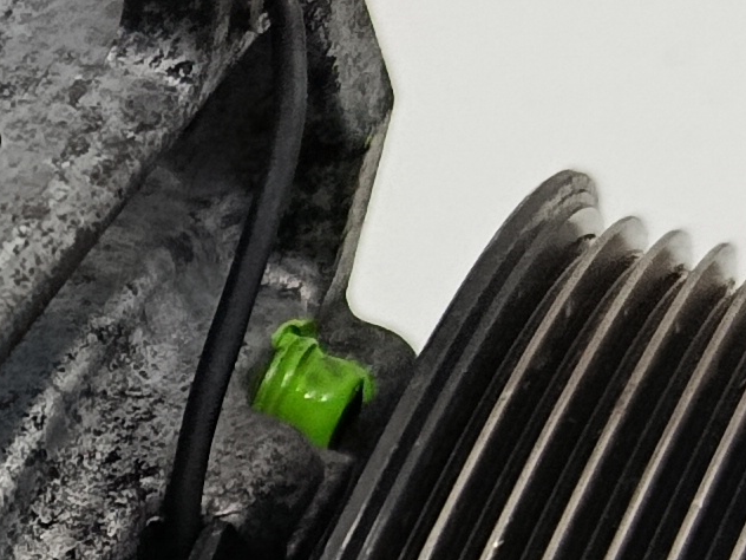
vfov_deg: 9.4
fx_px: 3276
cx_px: -621
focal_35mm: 152
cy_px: 900
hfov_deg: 11.9
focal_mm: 5.24
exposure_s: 1/100
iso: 1010
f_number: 1.7
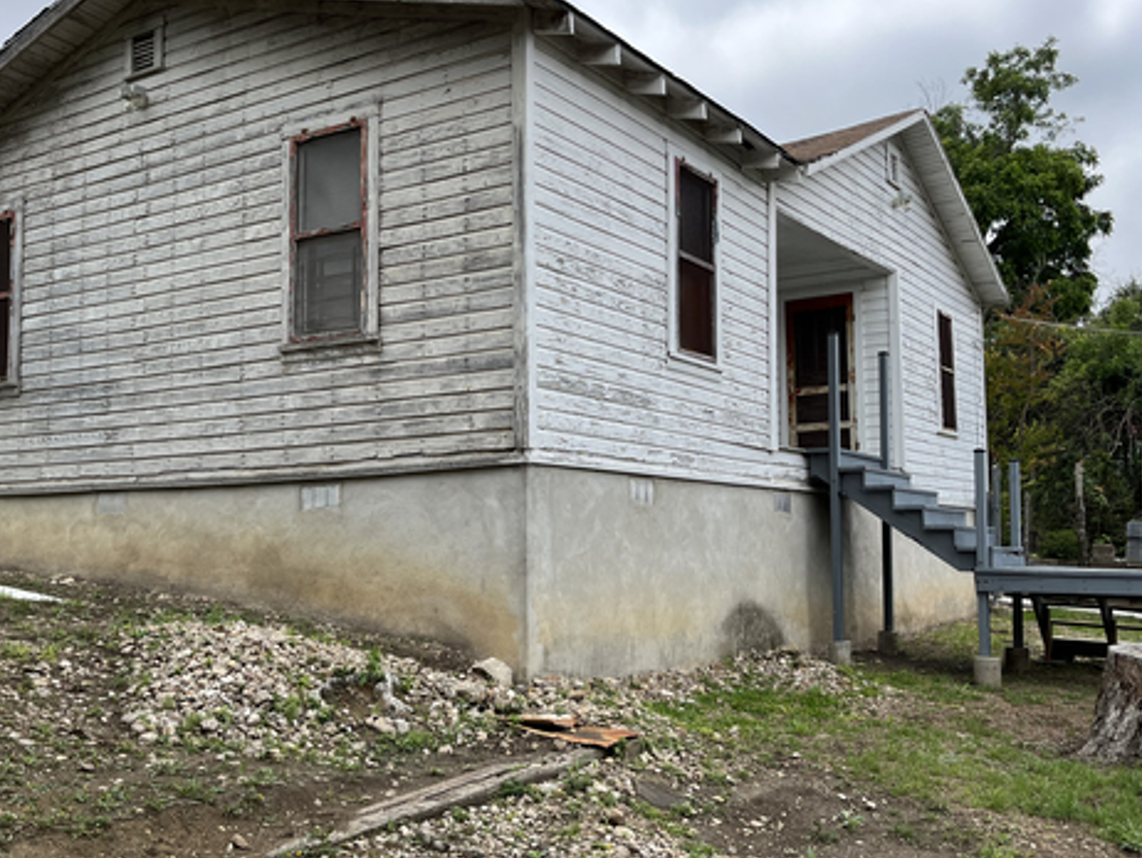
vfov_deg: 39.7
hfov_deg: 51.3
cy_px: 467
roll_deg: +0.2
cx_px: 522
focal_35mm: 36
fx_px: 1188
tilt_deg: +3.0
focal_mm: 5.1
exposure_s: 1/2513
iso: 50
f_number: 1.6
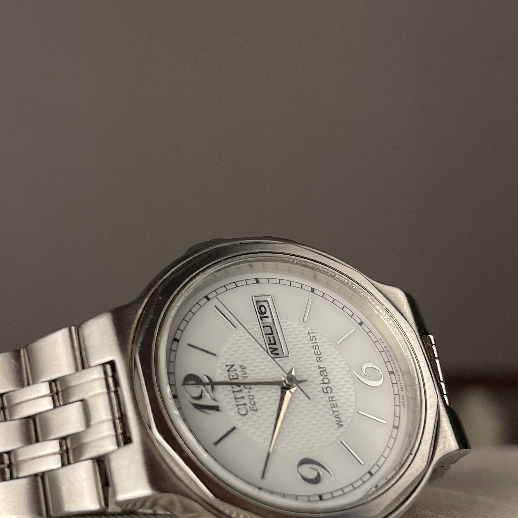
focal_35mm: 62
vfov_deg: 27.6
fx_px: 1050
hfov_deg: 27.7
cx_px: 260
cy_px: 328
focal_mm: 5.1
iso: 80
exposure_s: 1/121
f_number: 1.6
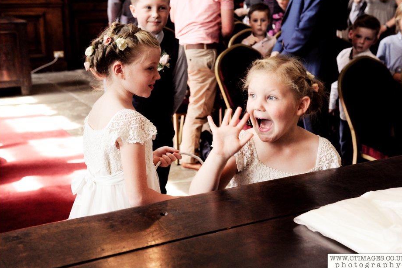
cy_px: 134
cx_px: 203
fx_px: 569
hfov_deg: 38.9
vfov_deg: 26.5
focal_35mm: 51
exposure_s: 1/160
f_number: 5
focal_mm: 50
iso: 2500
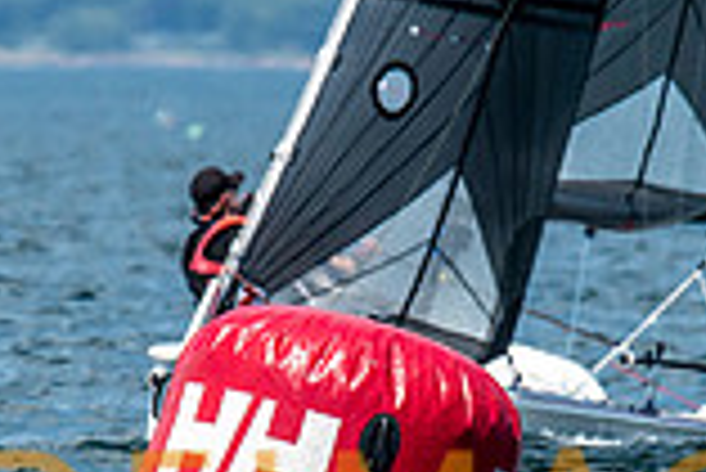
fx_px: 34547
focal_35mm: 1760
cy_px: 483
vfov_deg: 0.8
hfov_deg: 1.2
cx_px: 283
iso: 320
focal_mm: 300
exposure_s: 1/2000
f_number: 5.6
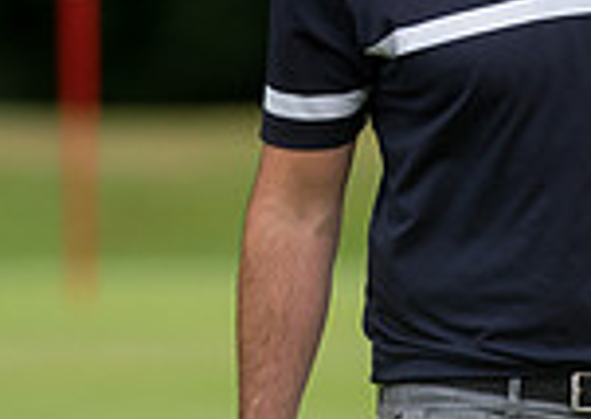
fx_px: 21929
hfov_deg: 1.5
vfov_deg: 1.1
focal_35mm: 1310
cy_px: 6
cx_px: 314
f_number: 4
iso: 800
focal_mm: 300
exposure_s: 1/3200
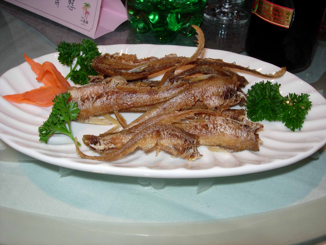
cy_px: 122
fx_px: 358
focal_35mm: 38
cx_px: 163
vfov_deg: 37.7
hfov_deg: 49.0
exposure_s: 1/64
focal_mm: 7.8
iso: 79
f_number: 4.8
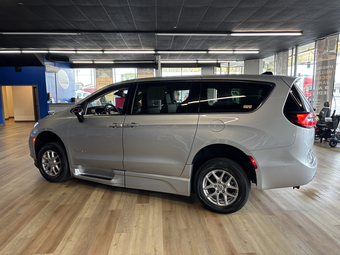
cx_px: 170
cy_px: 128
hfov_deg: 67.3
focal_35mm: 26
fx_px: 255
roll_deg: +1.4
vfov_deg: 53.1
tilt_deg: -7.6
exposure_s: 1/60
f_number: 1.6
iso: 100
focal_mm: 5.96
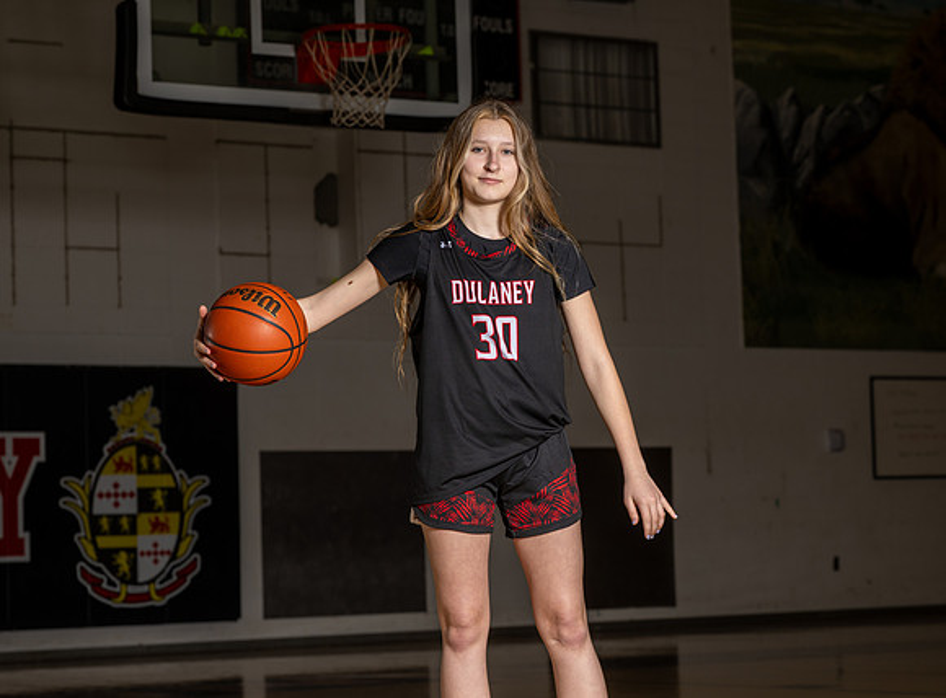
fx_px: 2721
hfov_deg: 19.7
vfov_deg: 14.6
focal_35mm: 100
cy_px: 356
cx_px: 464
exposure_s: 1/200
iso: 80
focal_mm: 70
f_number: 4.5
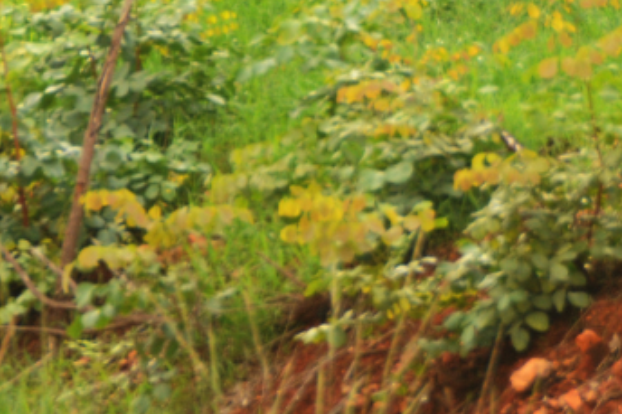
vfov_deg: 1.6
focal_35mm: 872
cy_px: -45
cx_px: 331
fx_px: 15058
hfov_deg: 2.4
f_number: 7.1
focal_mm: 200
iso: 400
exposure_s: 1/80
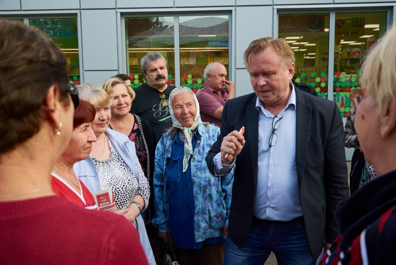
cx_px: 198
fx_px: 363
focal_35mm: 33
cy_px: 132
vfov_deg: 40.1
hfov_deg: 57.2
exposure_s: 1/100
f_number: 5
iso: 200
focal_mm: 22
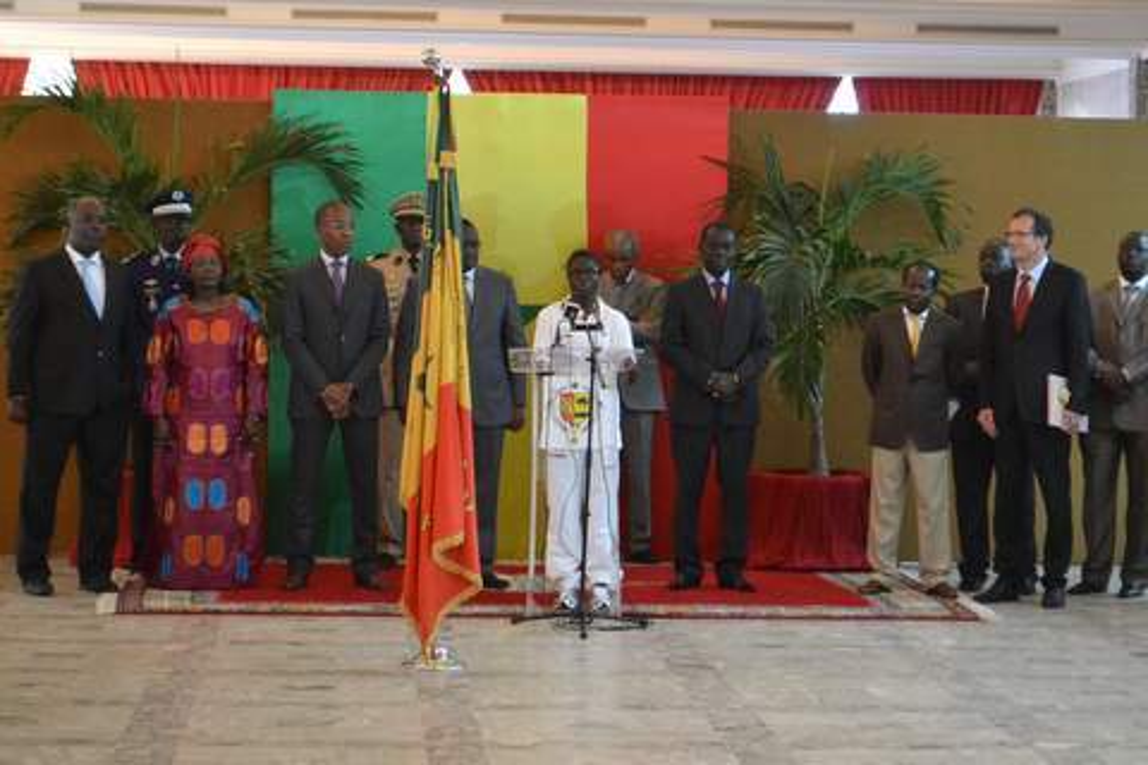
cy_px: 382
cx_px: 574
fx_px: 2631
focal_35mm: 82
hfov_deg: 24.6
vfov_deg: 16.6
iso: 2800
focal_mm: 55
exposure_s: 1/15
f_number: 5.6
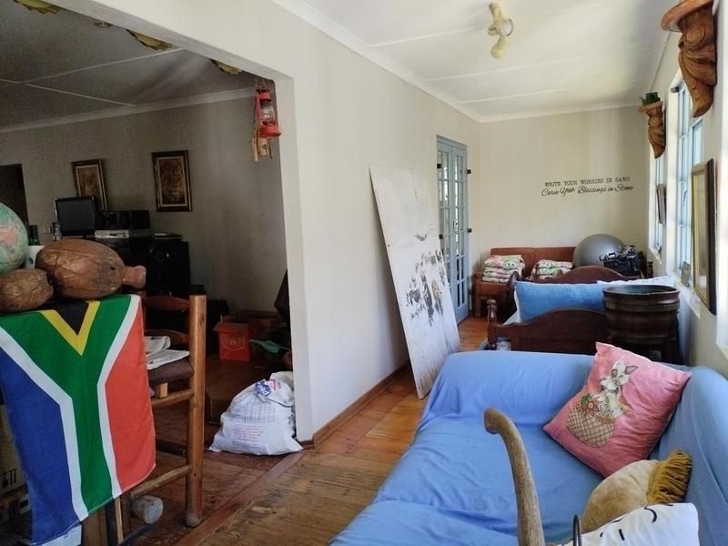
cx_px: 364
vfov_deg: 53.1
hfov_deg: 67.3
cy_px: 273
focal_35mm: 26
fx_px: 547
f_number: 1.8
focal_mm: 4.25
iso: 471
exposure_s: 1/100
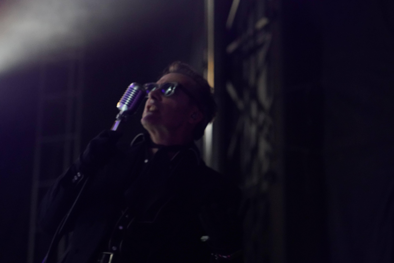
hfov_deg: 19.5
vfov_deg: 13.0
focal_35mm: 105
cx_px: 197
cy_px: 132
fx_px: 1149
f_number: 4
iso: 12800
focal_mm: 105
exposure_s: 1/160
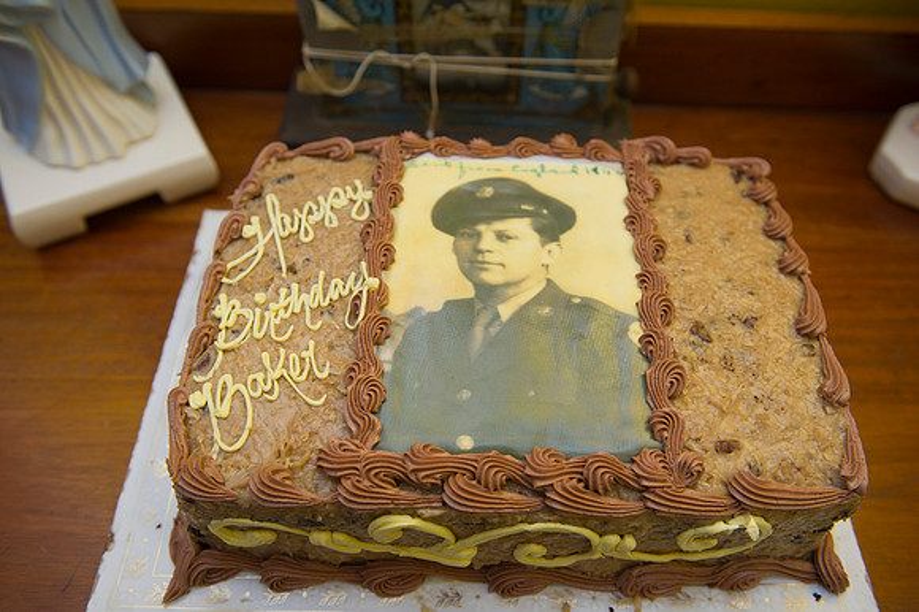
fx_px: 816
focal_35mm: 32
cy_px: 306
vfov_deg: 41.1
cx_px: 460
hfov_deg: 58.7
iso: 200
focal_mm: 32
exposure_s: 1/100
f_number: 3.5
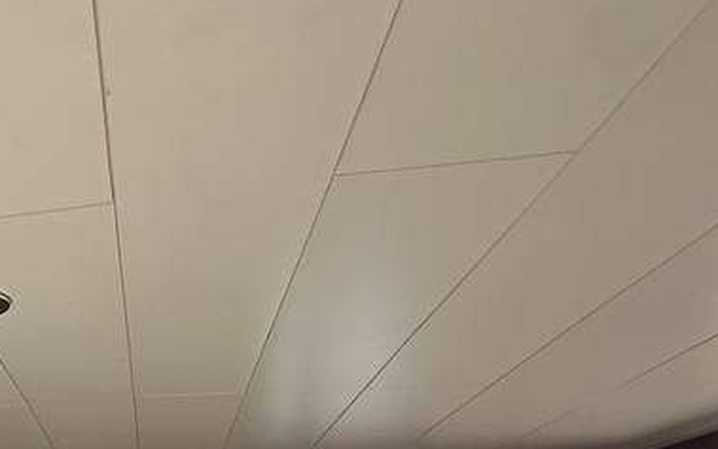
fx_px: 920
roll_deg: +3.1
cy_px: 805
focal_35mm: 47
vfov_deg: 20.0
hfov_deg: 35.9
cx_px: -83
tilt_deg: -12.6
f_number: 2.2
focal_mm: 2.22
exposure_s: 1/99
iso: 100
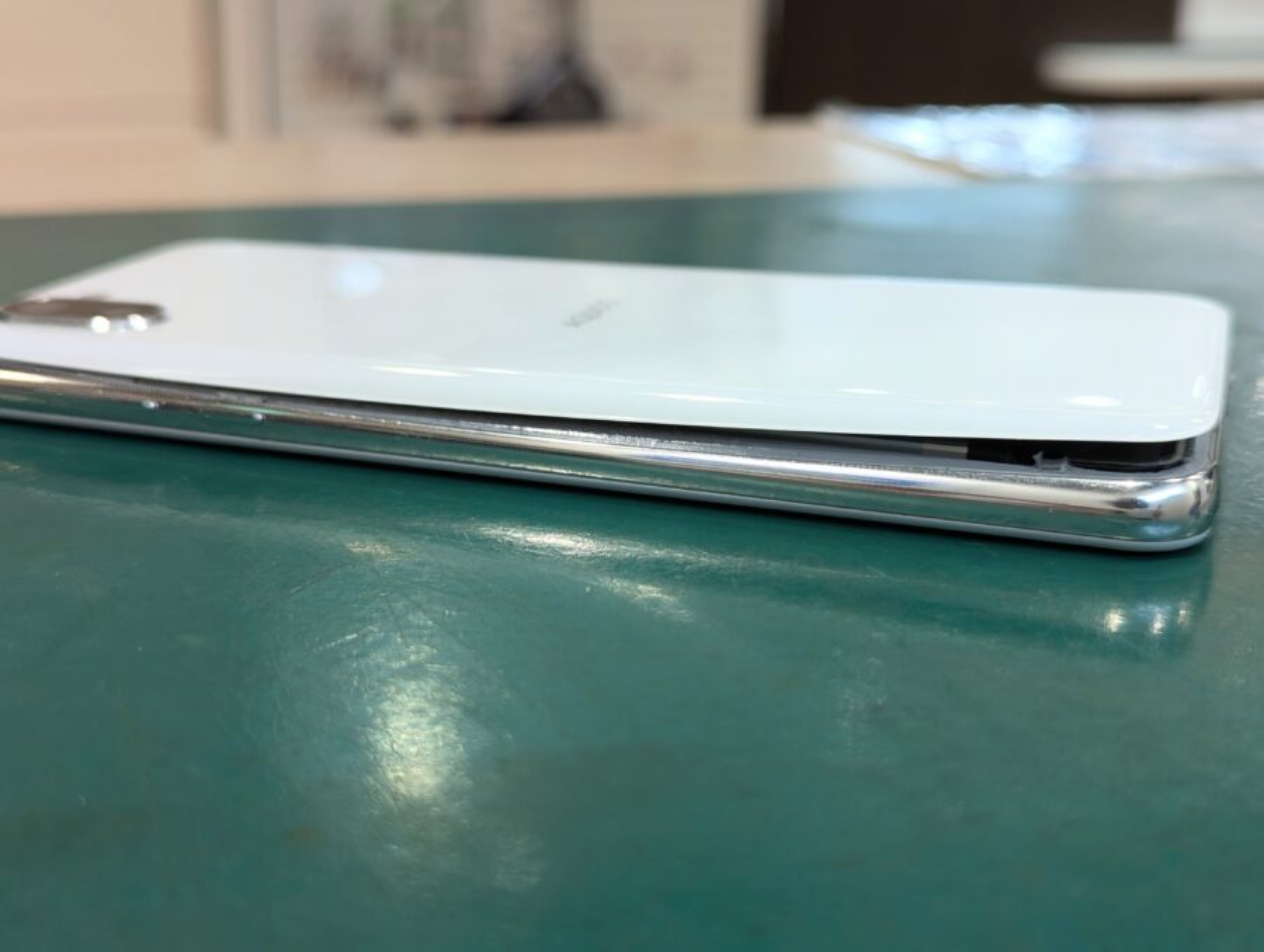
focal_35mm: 48
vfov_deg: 30.3
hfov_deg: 39.6
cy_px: 476
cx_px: 632
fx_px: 1756
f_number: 1.85
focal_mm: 6.81
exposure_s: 1/50
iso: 60
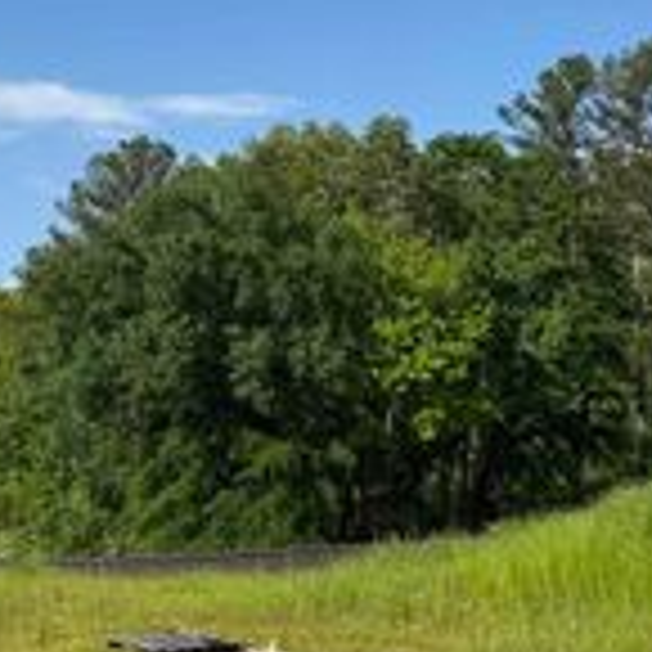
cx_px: 405
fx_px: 1556
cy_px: 290
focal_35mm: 73
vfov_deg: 23.7
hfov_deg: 23.6
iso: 80
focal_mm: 6.76
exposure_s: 1/4975
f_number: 1.78
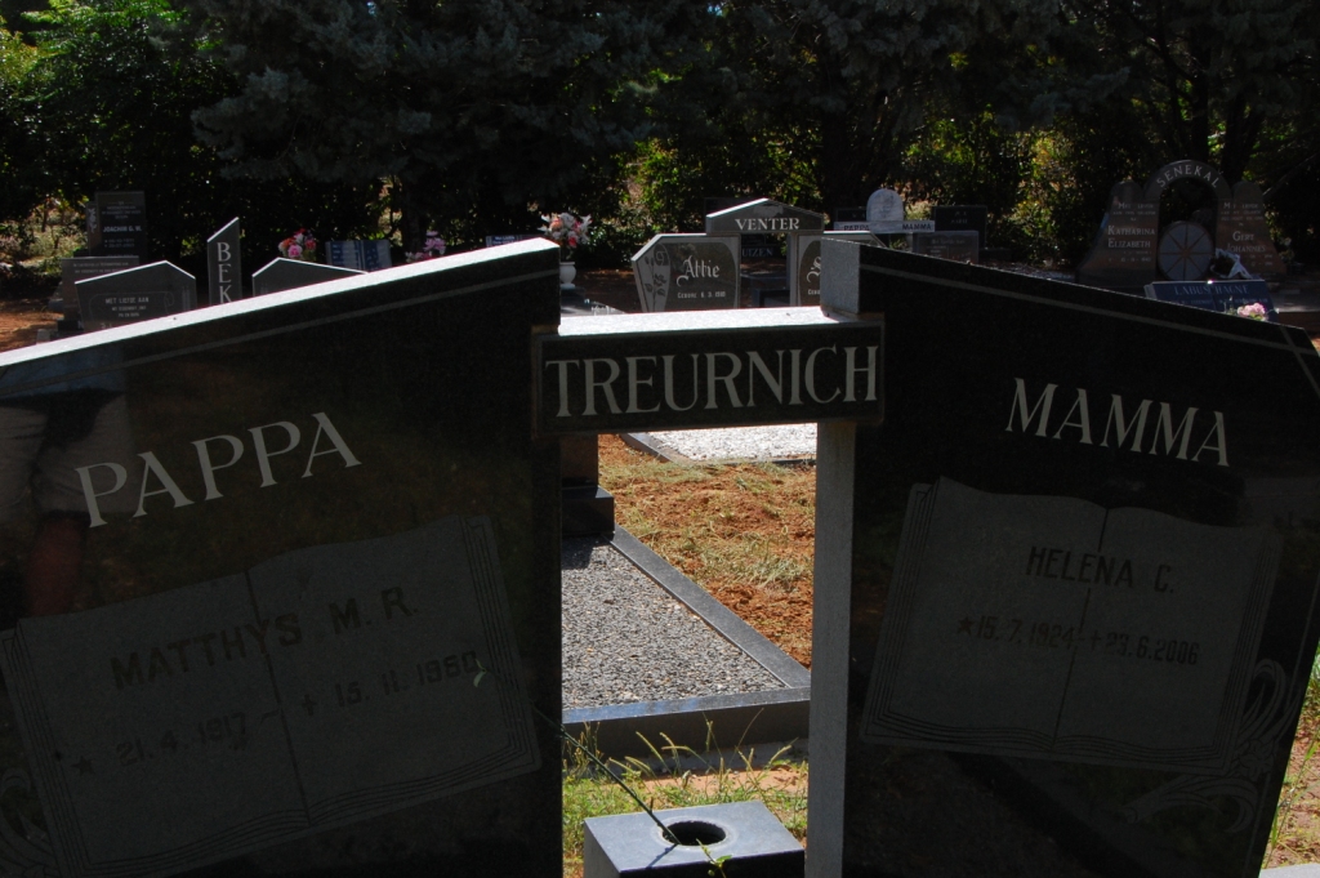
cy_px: 439
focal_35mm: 48
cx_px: 660
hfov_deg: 41.1
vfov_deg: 28.0
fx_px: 1759
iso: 400
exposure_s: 1/160
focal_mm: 32
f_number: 18
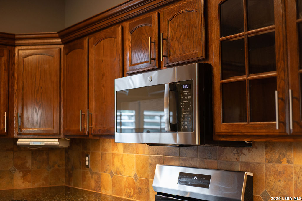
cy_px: 100
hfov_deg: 39.6
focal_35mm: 50
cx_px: 151
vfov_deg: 26.9
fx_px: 419
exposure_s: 1/125
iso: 1250
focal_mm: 50
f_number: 2.8
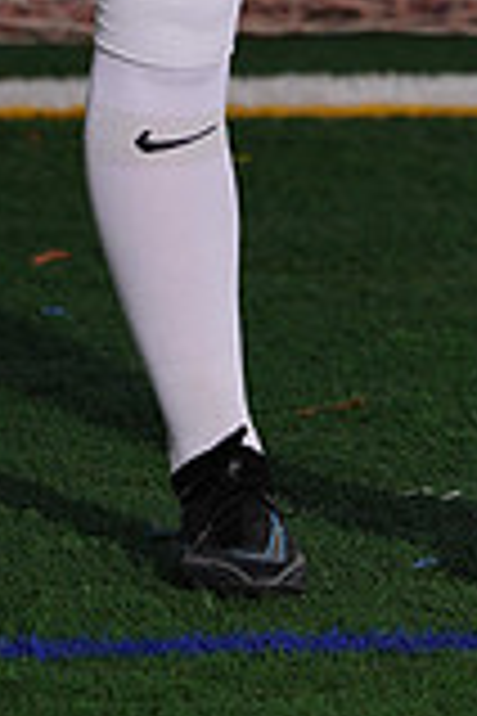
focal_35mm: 932
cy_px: -428
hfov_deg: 1.5
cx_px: 439
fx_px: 18522
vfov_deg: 2.2
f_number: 5.6
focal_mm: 256
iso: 320
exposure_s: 1/200
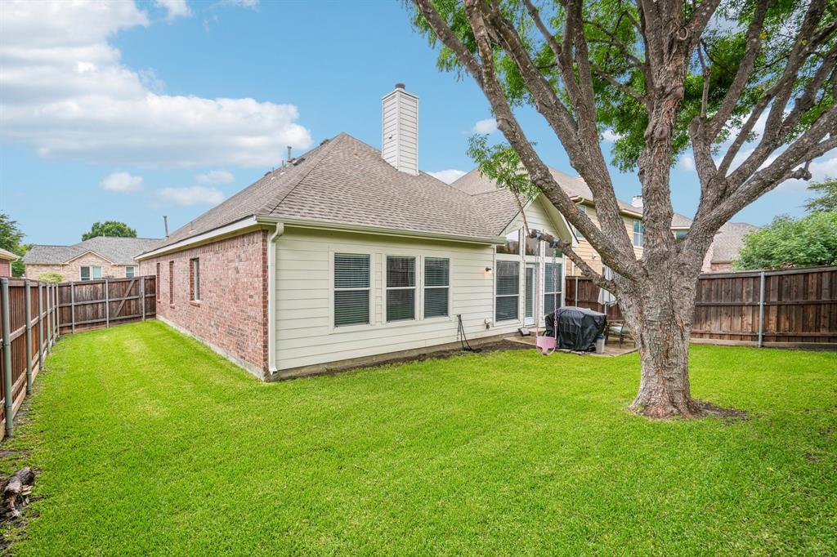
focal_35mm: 16
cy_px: 278
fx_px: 372
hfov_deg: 96.8
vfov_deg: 73.7
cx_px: 418
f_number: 8
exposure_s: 1/125
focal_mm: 16
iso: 100
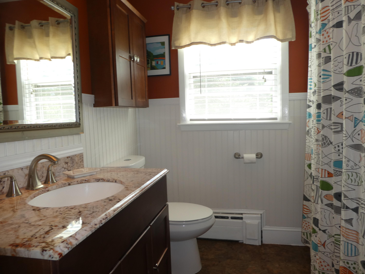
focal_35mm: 24
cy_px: 137
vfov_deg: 56.8
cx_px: 182
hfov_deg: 71.6
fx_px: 253
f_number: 3.5
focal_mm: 4.3
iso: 80
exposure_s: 1/40
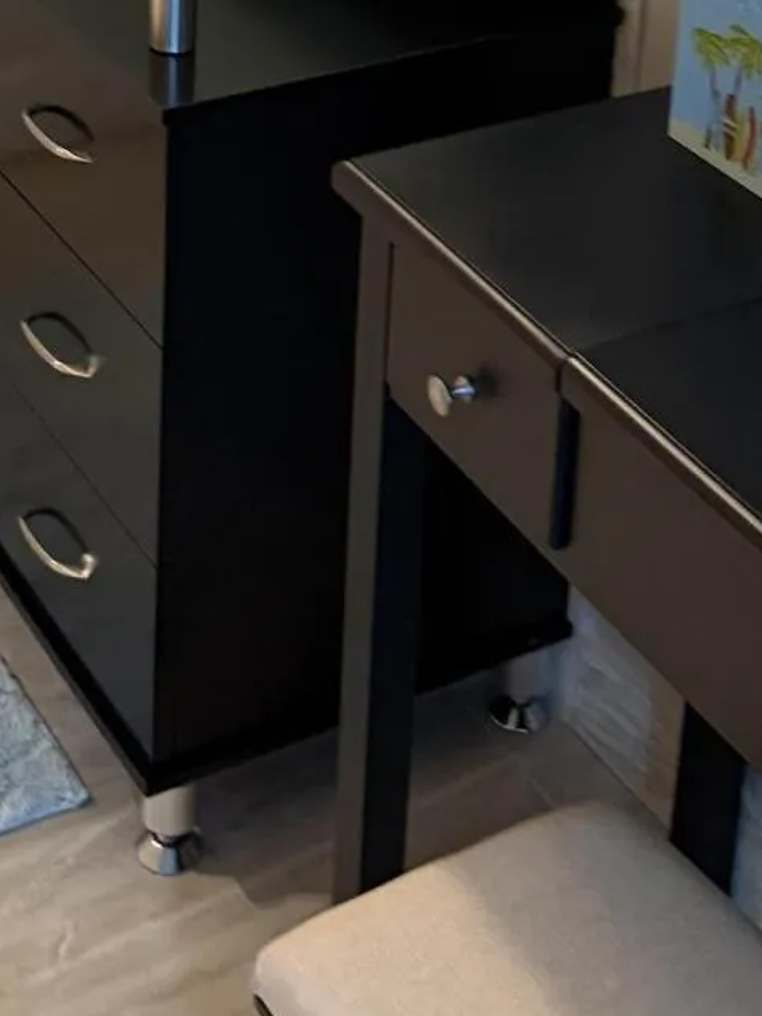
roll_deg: -0.9
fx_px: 2231
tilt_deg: -17.6
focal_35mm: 76
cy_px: -195
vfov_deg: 23.5
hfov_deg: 19.4
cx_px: 312
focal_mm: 6.76
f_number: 1.78
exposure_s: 1/60
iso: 400
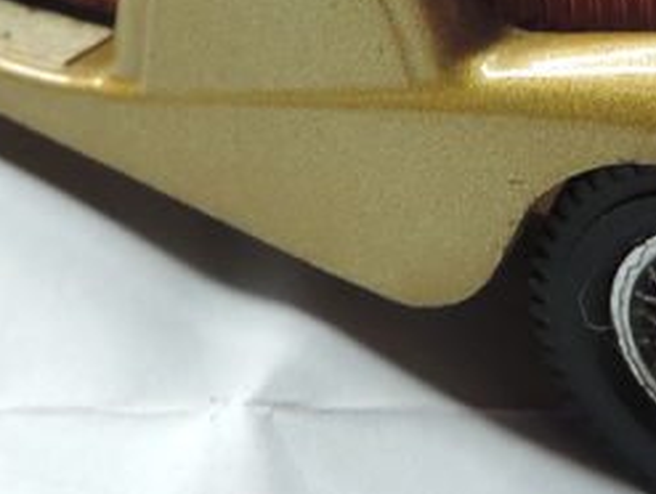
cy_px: 0
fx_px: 1841
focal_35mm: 97
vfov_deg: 15.0
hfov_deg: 20.2
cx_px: 412
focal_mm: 4.3
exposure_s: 1/30
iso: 180
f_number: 3
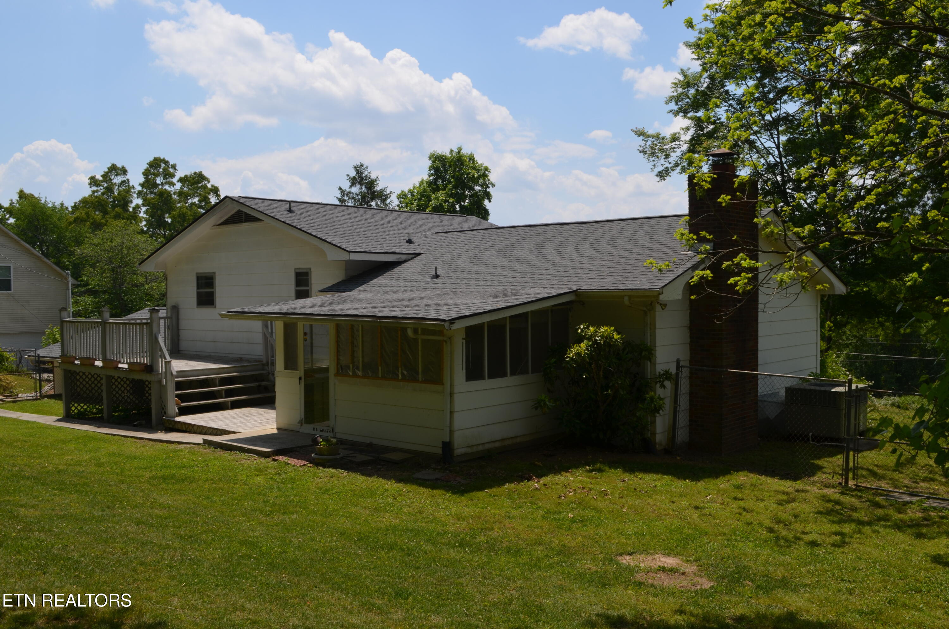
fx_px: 868
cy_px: 314
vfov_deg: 39.8
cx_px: 474
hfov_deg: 57.3
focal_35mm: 33
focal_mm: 22
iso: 100
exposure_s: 1/200
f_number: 10
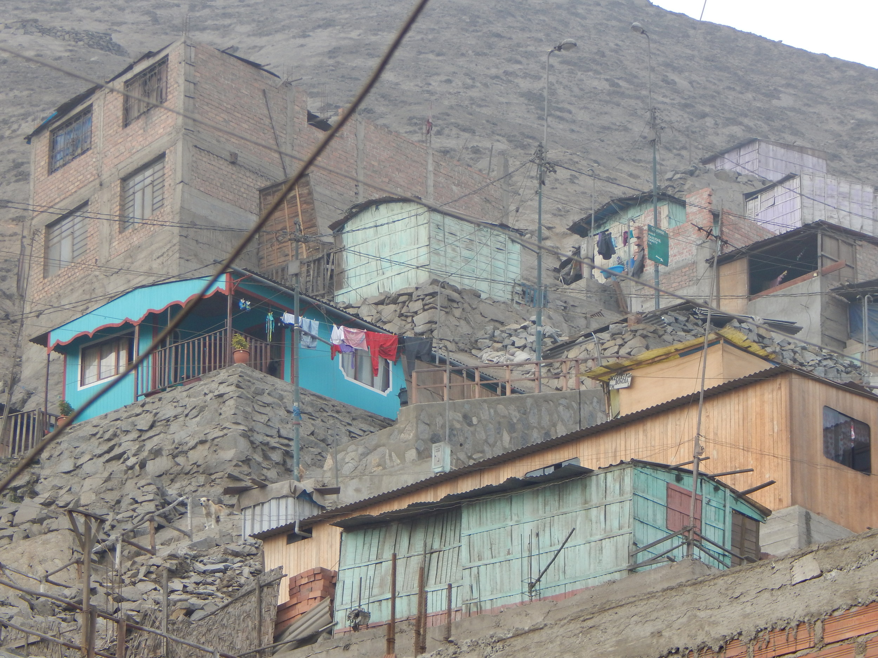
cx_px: 439
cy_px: 329
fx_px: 5884
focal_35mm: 232
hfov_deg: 8.5
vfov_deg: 6.4
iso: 125
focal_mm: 41.7
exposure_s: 1/50
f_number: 5.6
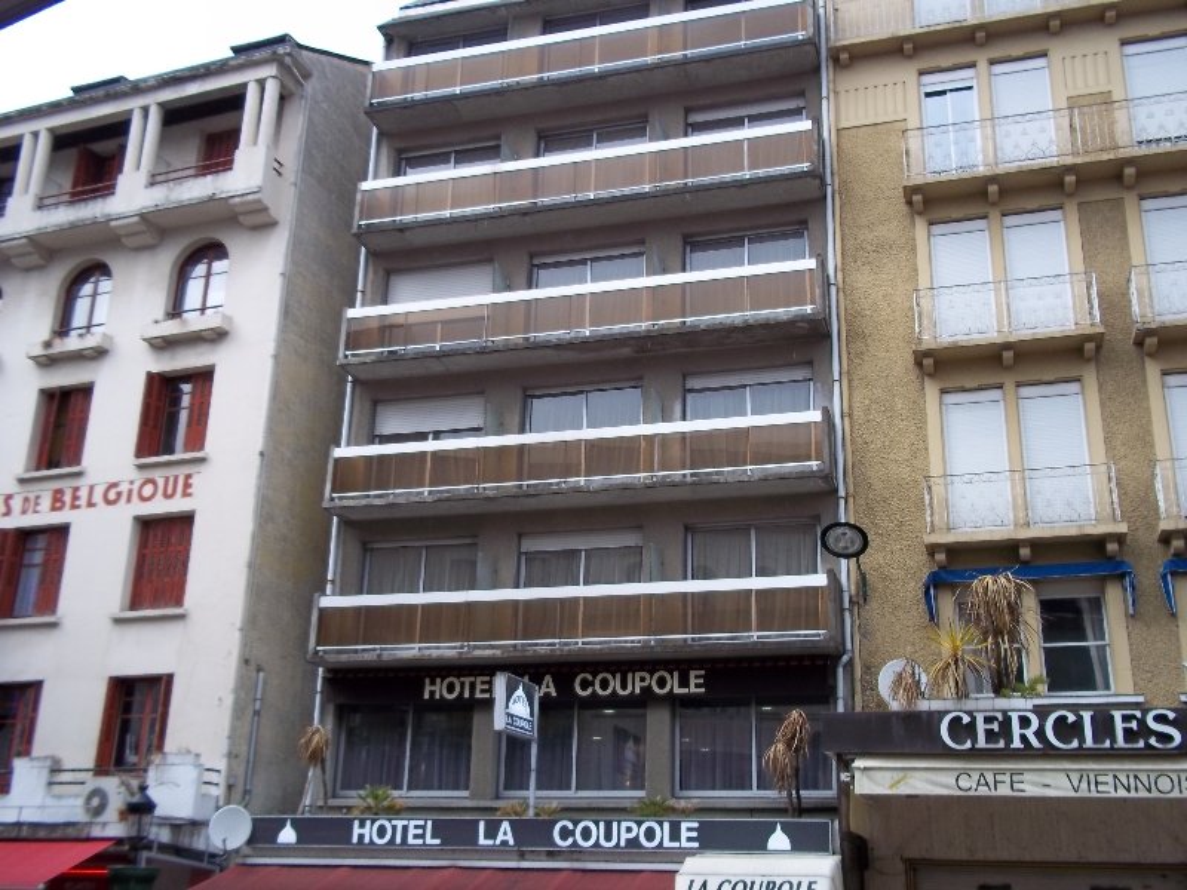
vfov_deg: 39.7
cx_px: 594
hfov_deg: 51.4
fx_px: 1234
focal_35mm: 36
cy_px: 445
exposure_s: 1/250
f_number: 3.1
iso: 80
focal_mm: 6.5
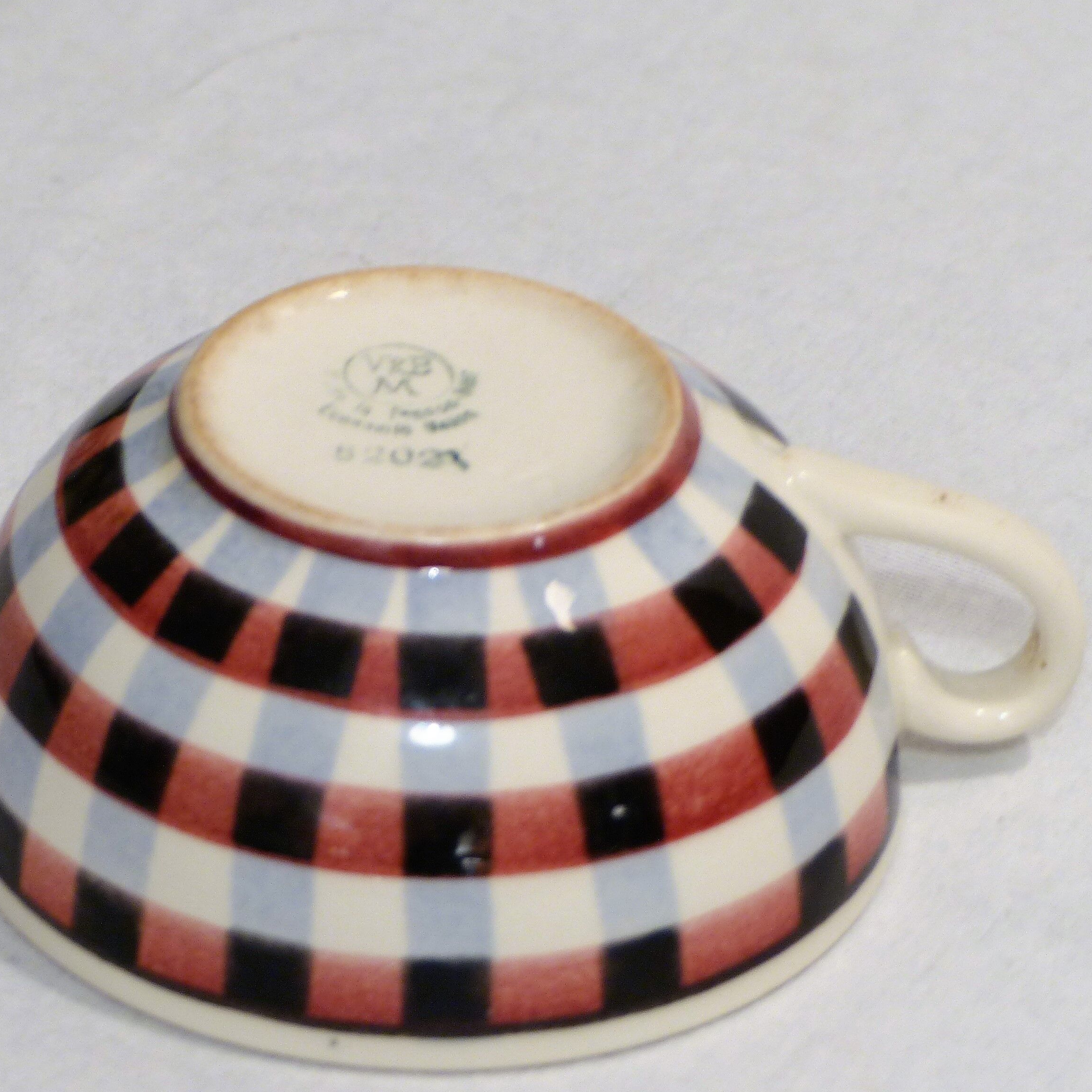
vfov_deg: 6.5
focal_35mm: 268
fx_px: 9565
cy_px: 525
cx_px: 383
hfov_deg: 6.5
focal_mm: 31.5
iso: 100
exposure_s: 1/8
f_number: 2.8
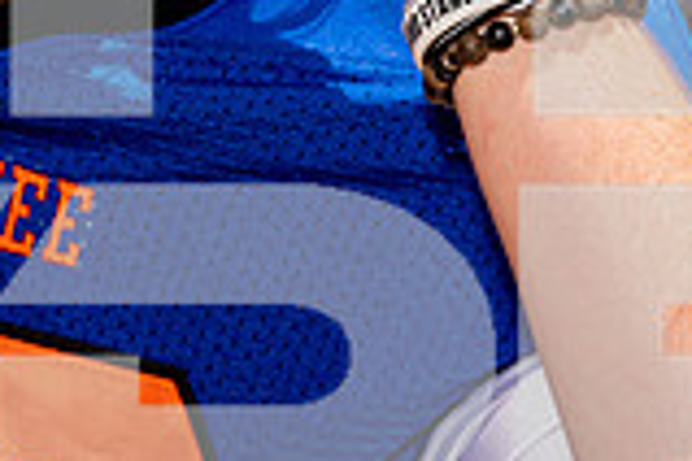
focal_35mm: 150
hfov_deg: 13.4
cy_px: -111
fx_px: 2883
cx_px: -74
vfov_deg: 9.0
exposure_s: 1/250
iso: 100
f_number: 7.1
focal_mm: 41
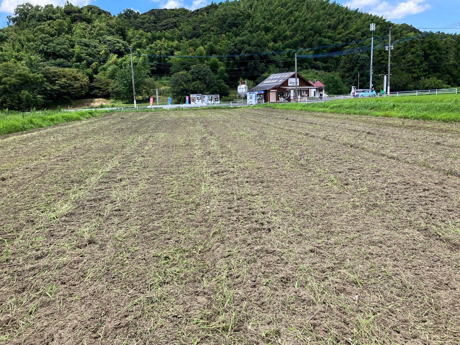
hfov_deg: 63.4
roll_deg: +2.8
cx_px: 230
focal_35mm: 28
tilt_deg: -9.5
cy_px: 172
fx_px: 372
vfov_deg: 49.7
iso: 32
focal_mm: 3.99
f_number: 1.8
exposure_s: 1/657
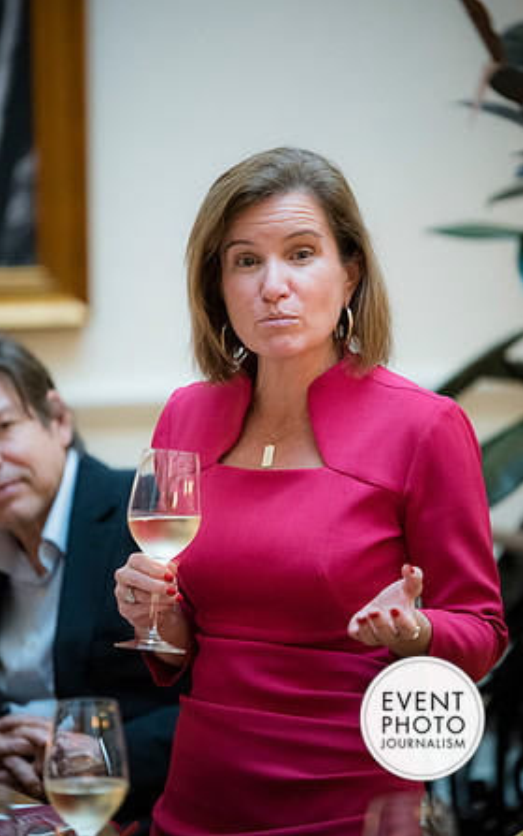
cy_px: 419
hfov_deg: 6.4
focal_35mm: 205
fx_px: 4668
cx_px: 265
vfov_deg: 10.2
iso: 6400
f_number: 2.8
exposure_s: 1/125
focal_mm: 200
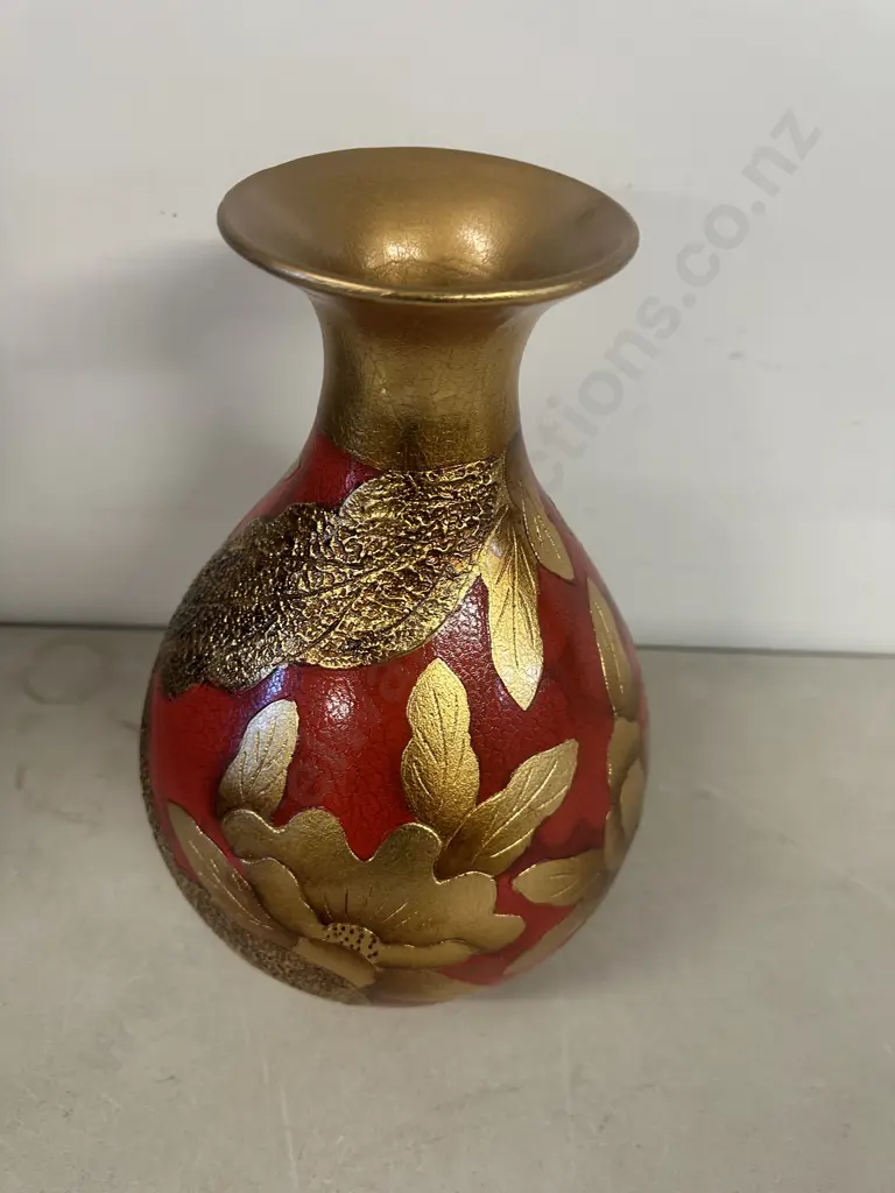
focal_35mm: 24
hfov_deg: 56.8
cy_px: 596
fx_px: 827
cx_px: 448
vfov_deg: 71.6
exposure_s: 1/100
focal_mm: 6.86
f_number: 1.78
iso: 250
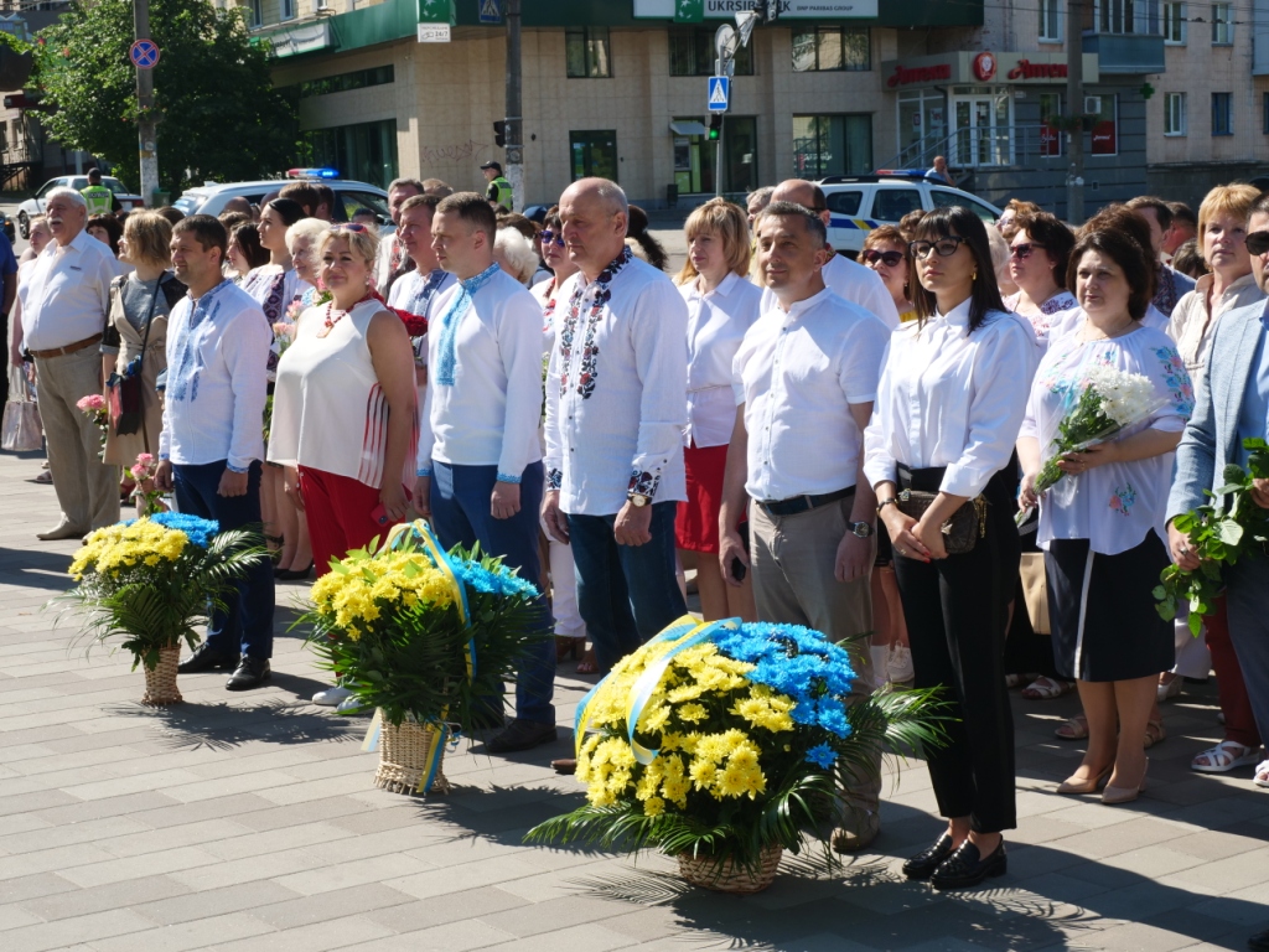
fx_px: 2053
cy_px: 476
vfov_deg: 26.1
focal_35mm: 56
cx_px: 634
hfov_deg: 34.3
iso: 200
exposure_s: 1/320
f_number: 8
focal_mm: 28
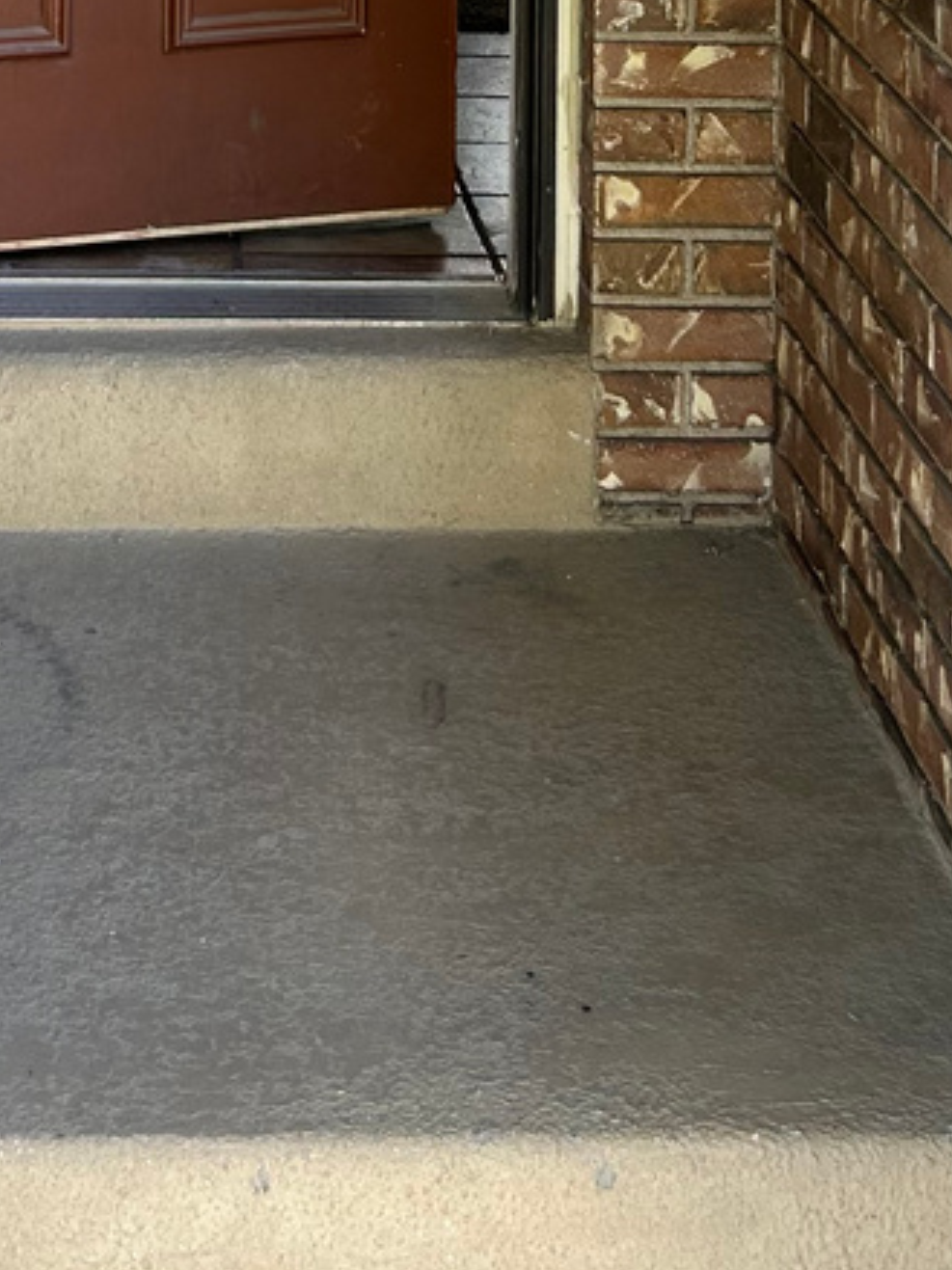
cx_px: 203
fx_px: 3338
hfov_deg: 16.1
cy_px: -547
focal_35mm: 91
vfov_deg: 19.3
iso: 32
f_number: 1.5
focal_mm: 5.7
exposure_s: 1/121
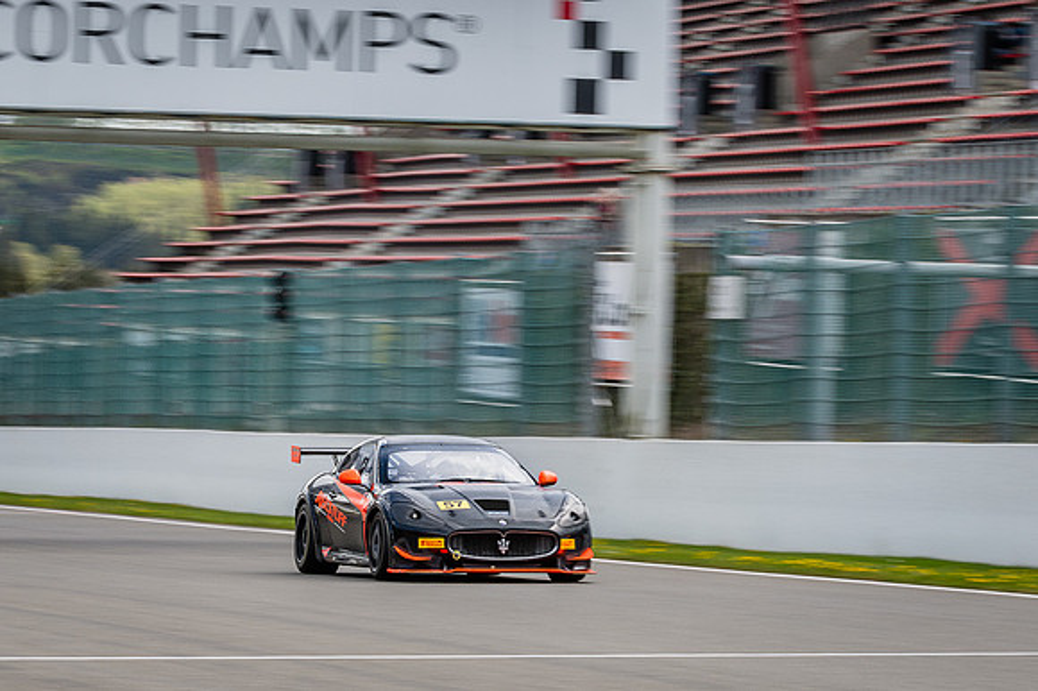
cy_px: 309
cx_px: 563
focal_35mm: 237
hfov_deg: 8.7
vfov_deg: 5.8
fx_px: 6835
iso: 100
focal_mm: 122
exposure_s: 1/60
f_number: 18
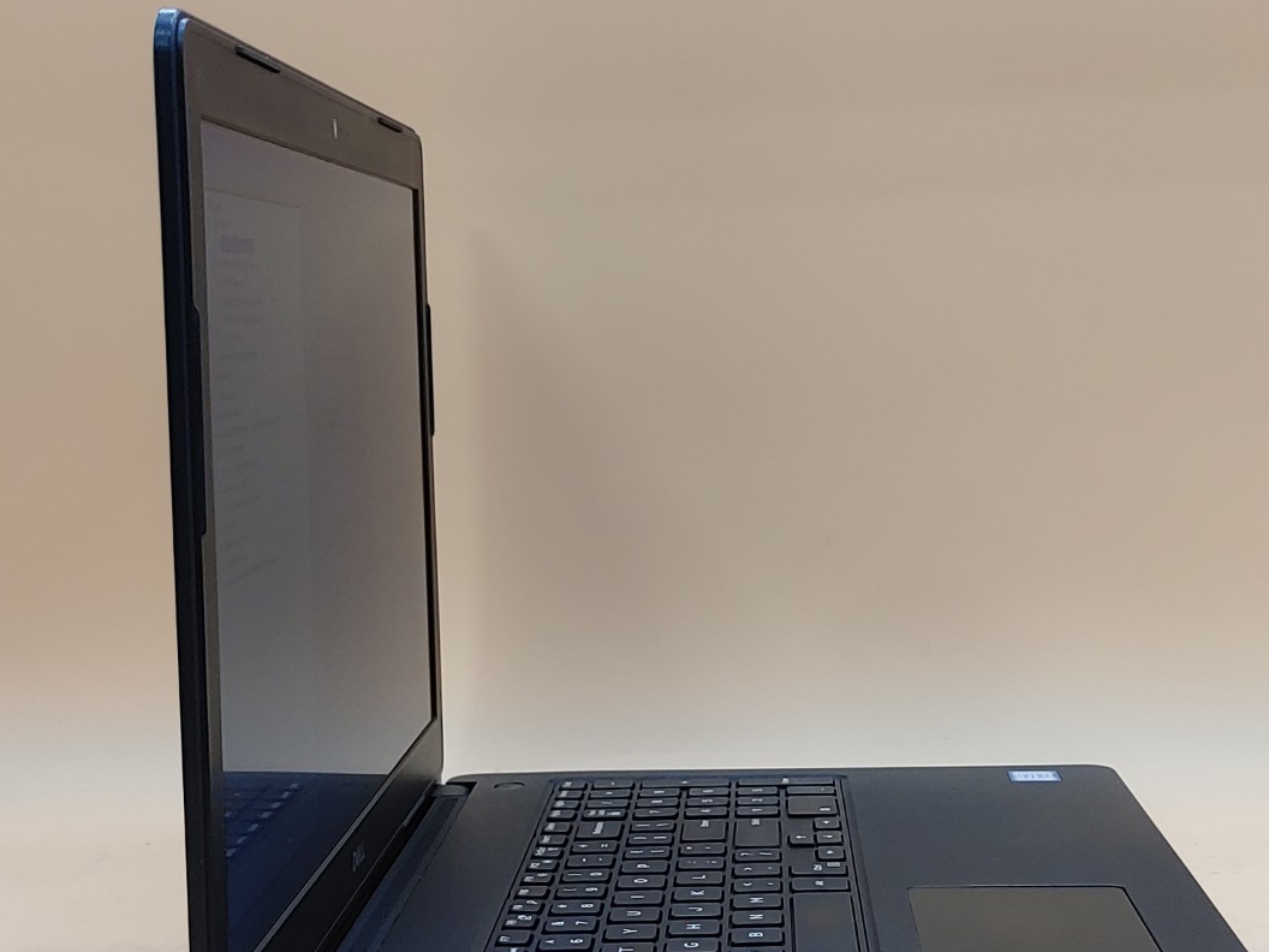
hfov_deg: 32.1
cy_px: 615
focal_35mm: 60
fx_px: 2200
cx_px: 719
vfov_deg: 24.3
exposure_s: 1/81
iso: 50
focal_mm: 4.36
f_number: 1.8
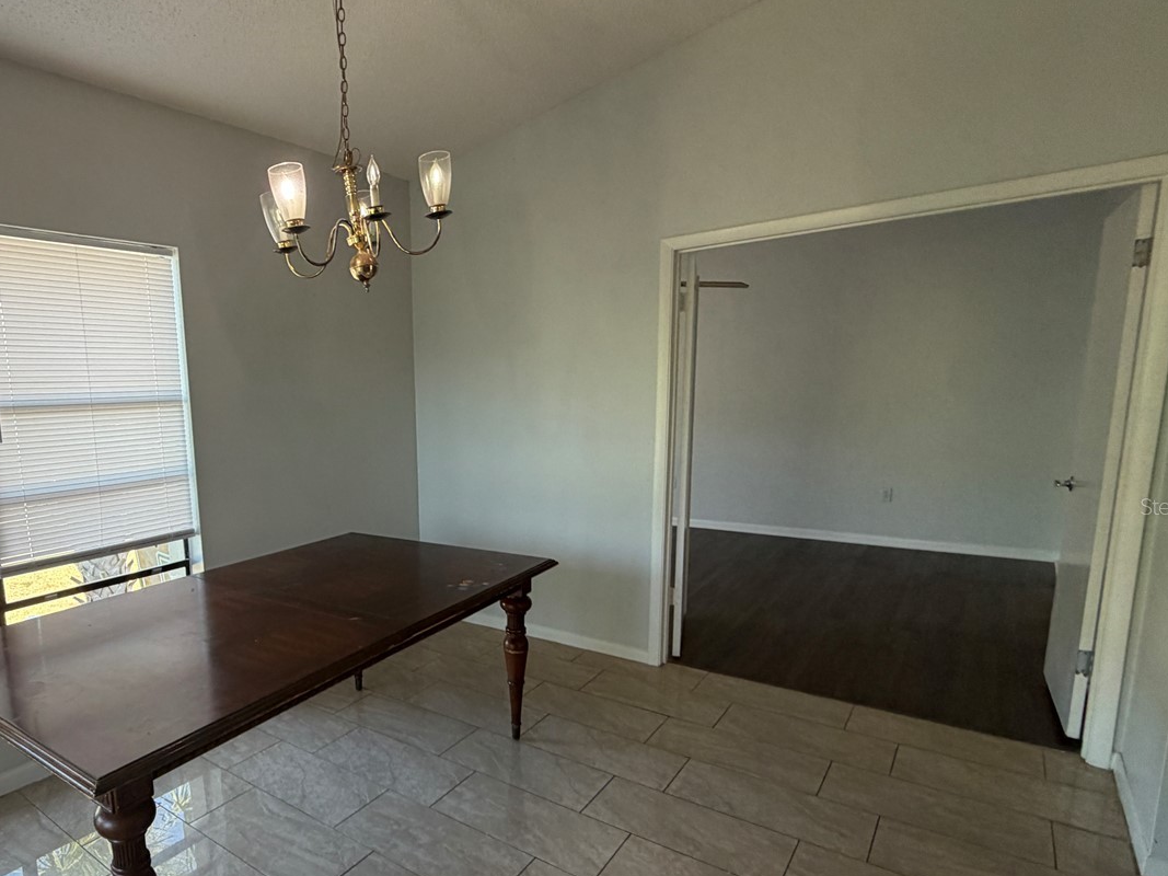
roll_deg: +3.6
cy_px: 506
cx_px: 368
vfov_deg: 63.1
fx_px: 708
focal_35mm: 21
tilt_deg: -9.5
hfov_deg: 75.9
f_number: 2.2
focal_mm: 2.22
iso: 160
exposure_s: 1/121
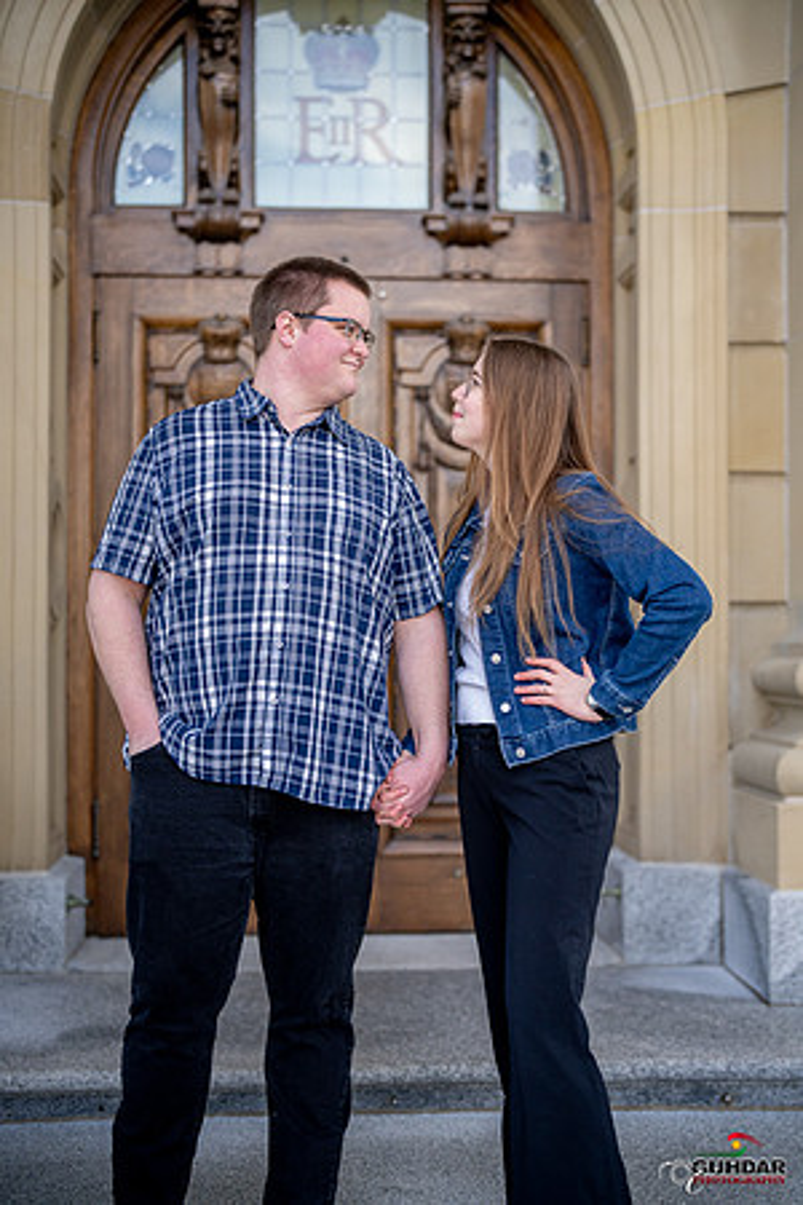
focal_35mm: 50
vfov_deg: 39.6
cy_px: 602
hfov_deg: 27.0
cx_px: 402
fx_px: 1673
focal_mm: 50
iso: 1600
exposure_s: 1/6400
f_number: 1.8
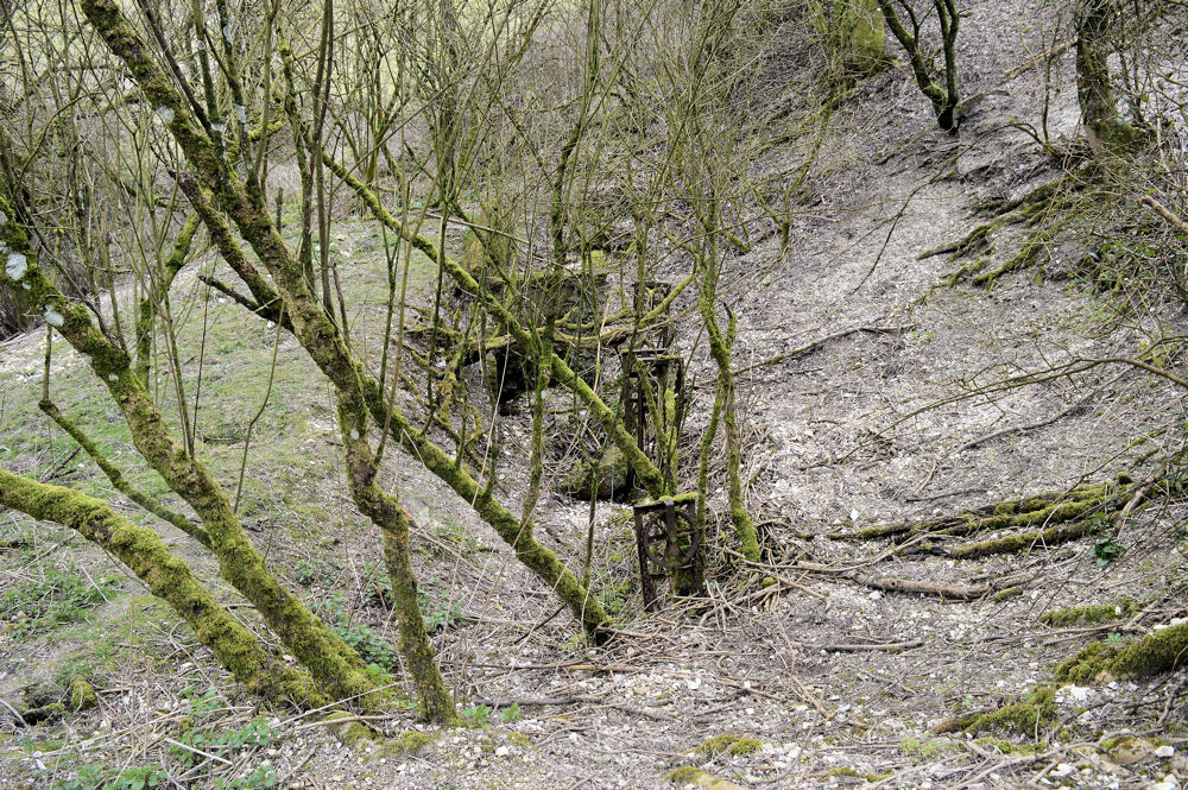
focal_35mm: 27
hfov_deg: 67.4
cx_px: 594
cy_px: 395
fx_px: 890
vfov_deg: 47.9
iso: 360
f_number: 5.6
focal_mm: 18
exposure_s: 1/125
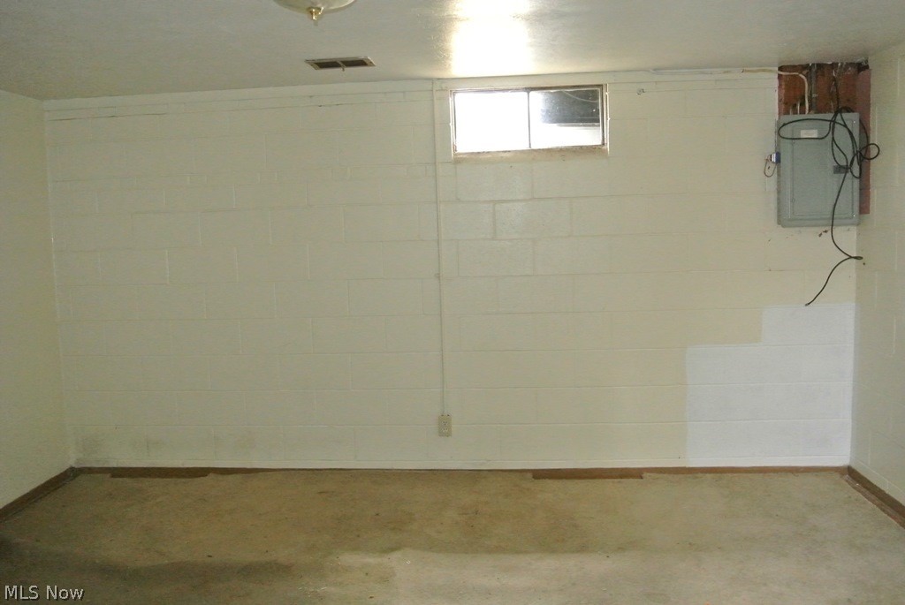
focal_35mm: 29
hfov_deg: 63.6
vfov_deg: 45.1
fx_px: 730
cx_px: 452
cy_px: 302
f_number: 3.5
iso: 3200
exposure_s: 1/60
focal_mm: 11
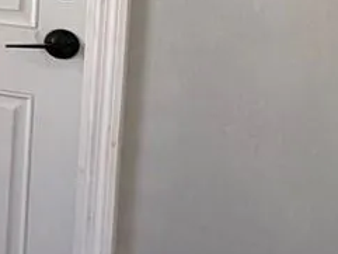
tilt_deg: -3.2
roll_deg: -0.7
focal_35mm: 93
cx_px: -529
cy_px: -80
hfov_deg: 13.5
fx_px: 909
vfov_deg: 15.1
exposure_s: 1/60
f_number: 2.2
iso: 160
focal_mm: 2.22
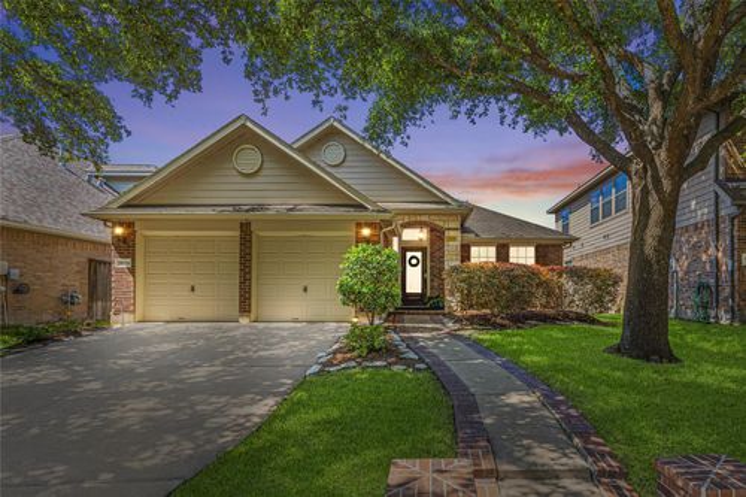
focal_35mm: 17
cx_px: 373
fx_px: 352
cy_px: 248
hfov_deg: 93.3
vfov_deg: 70.4
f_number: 8
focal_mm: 17
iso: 100
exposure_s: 1/80
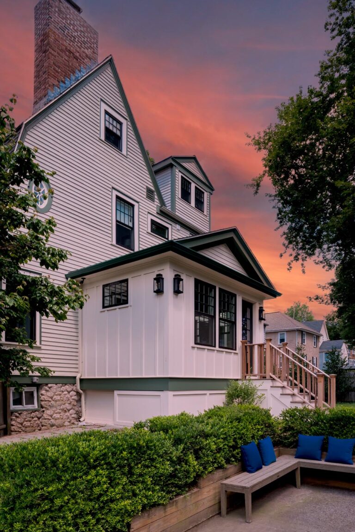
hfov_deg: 53.2
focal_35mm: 24
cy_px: 266
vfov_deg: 73.7
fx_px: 355
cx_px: 178
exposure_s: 1/80
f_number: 16
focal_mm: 24
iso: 400
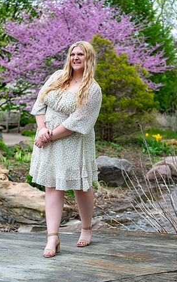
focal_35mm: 80
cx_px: 86
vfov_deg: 25.8
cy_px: 145
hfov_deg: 16.3
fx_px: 617
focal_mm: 50
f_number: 2.8
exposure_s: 1/320
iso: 250
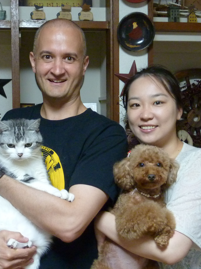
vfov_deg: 34.9
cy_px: 145
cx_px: 82
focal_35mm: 55
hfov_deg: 26.5
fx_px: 426
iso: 400
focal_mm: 5
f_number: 3.4
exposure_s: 1/8
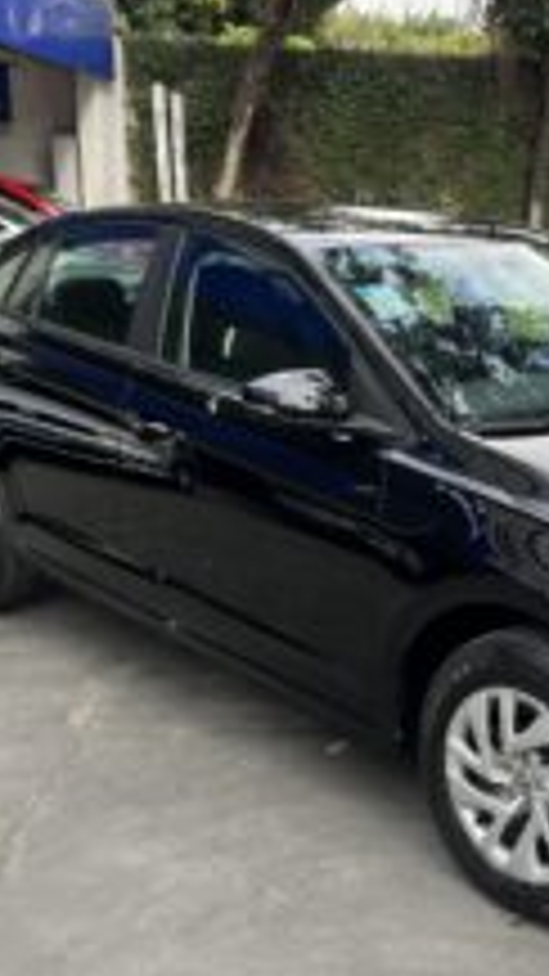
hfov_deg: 25.0
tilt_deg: -13.7
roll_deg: +0.0
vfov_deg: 43.7
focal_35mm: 47
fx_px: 1217
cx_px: 446
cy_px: 472
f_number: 1.5
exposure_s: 1/753
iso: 50
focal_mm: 5.7
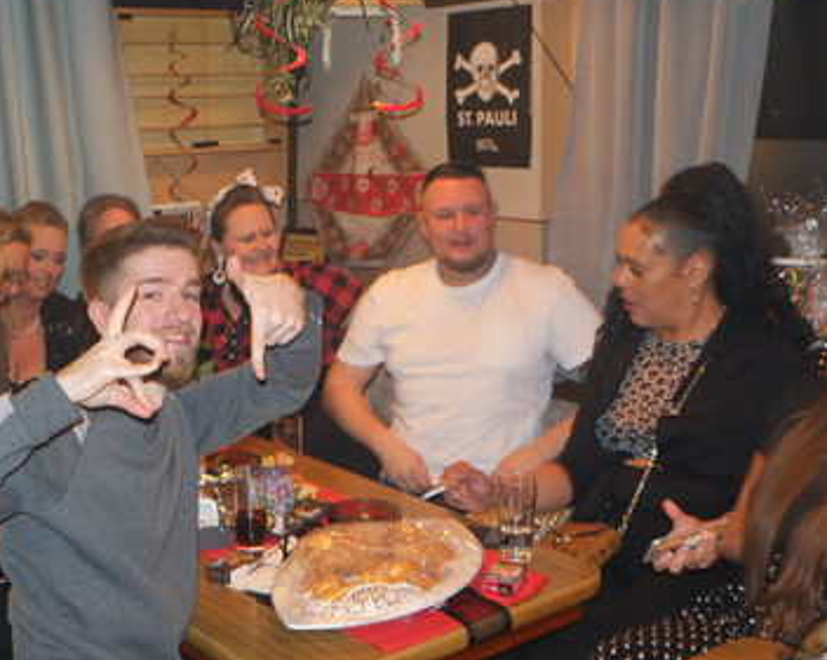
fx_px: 1076
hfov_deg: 41.2
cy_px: 283
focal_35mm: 44
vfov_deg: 34.1
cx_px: 242
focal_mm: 22.3
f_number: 3.6
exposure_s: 1/15
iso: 800
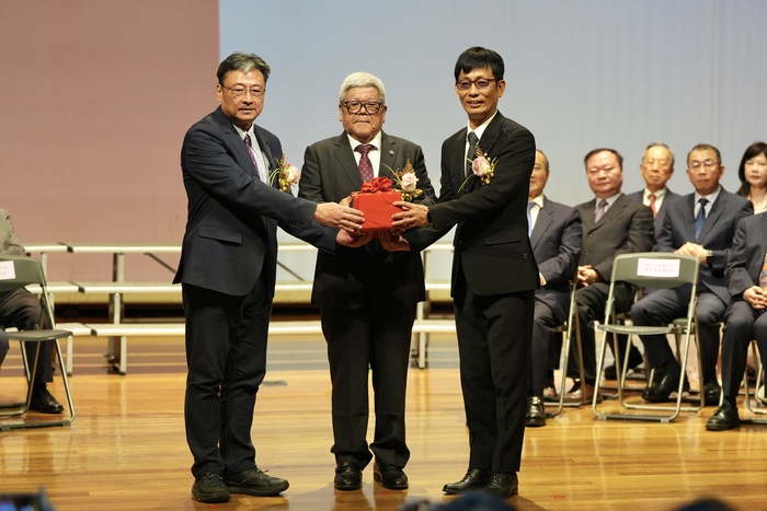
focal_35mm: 108
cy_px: 256
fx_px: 2301
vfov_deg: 12.7
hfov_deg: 18.9
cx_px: 384
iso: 800
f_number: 2.8
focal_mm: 108
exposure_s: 1/200
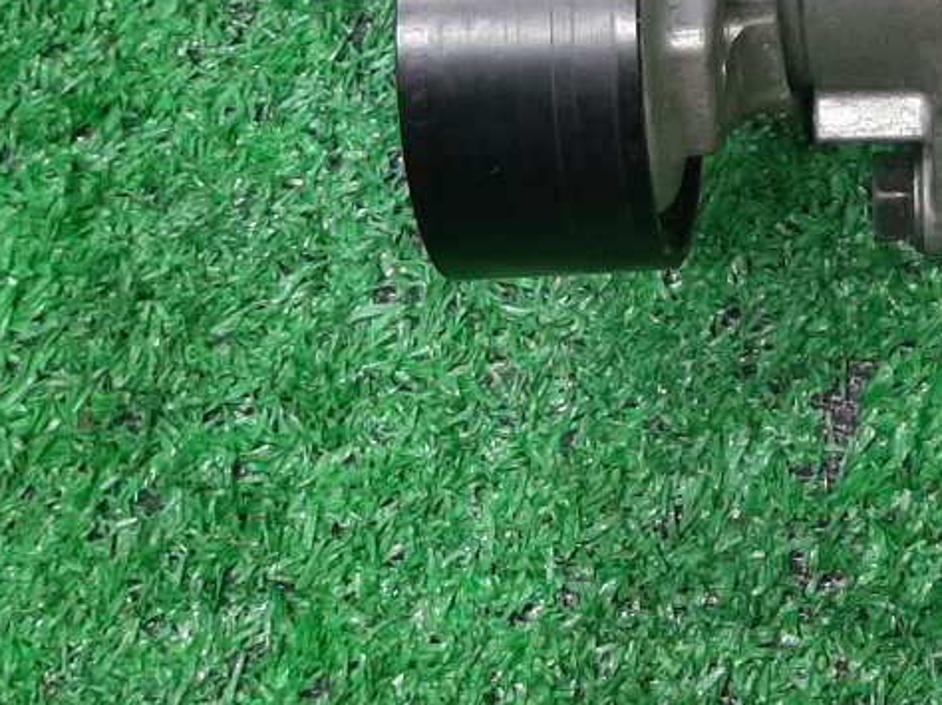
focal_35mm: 79
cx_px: 1254
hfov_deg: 22.0
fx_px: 2149
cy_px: -155
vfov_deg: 17.7
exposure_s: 1/50
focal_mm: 3.93
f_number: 1.7
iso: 95
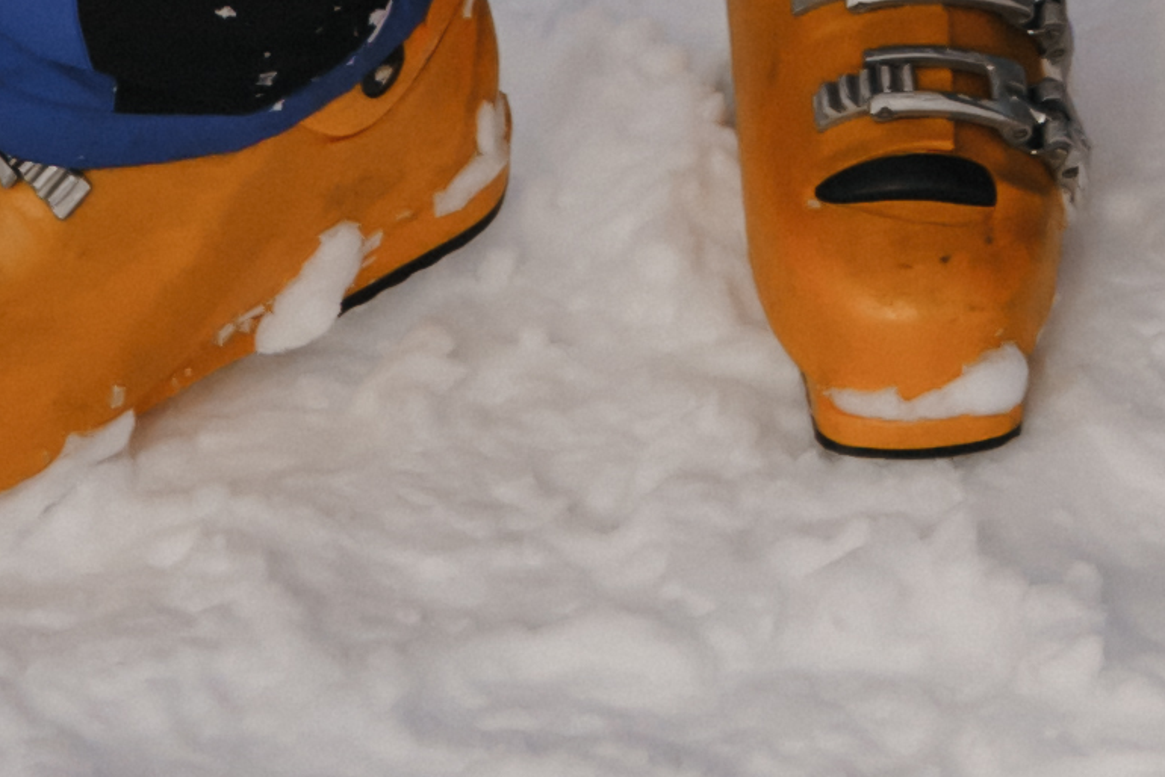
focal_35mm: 257
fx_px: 8319
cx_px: 1560
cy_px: -3380
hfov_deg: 7.9
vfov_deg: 4.4
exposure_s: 1/8000
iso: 500
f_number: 4
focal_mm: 33
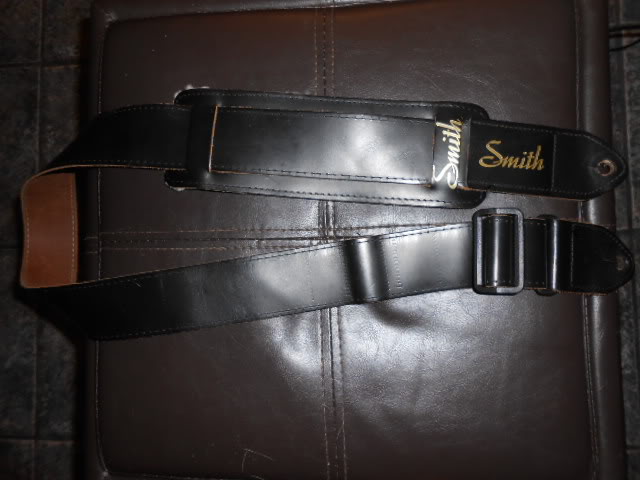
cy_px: 240
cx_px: 320
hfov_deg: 67.3
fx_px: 481
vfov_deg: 53.1
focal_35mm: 26
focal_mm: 4.6
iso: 80
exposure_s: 1/25
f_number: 3.5
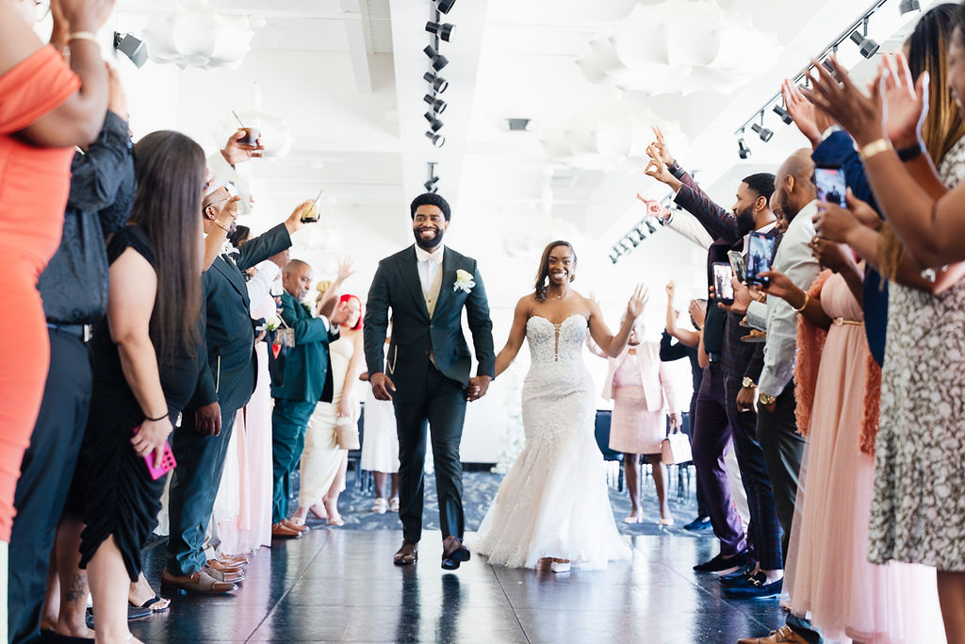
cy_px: 322
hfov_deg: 39.6
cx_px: 482
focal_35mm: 50
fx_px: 1340
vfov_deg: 27.0
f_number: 2.5
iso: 400
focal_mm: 50
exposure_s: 1/80
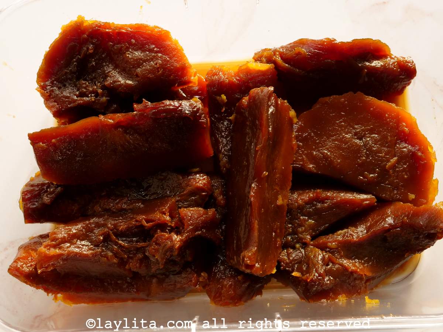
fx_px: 435
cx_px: 222
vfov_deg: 41.8
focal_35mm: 34
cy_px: 166
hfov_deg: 54.0
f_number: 6.3
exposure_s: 1/60
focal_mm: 17
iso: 1250
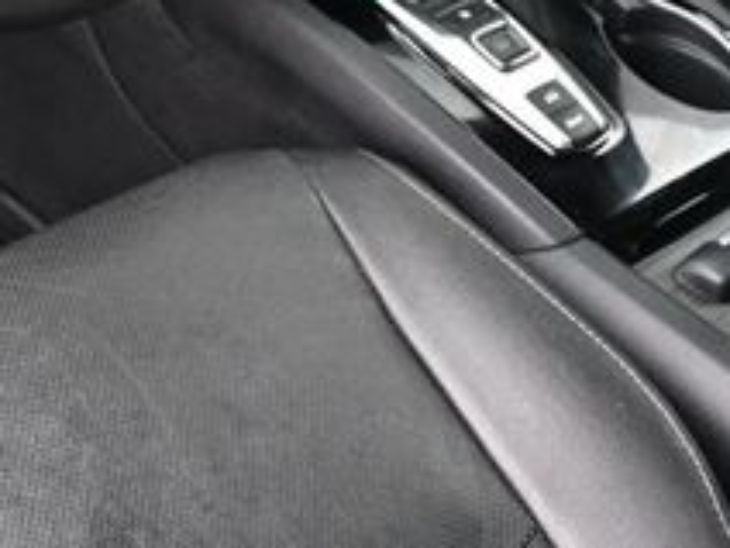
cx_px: 55
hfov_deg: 22.5
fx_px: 1787
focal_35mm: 85
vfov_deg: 16.4
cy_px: -183
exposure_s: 1/125
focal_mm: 19.5
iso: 560
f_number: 3.8
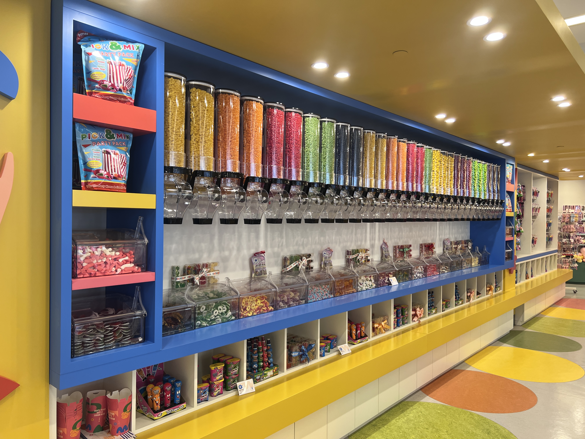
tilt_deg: +0.8
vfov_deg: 53.1
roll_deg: -0.5
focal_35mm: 26
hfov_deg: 67.3
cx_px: 292
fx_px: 439
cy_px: 220
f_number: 1.5
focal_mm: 5.7
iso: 50
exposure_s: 1/100
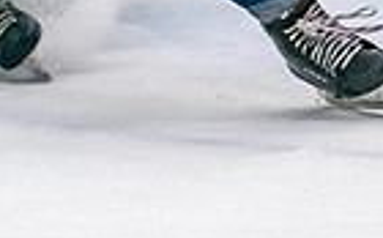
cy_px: -285
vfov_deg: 2.2
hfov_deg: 3.6
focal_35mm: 592
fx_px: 6169
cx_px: 329
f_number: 2.8
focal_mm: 123
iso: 3200
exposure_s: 1/1250
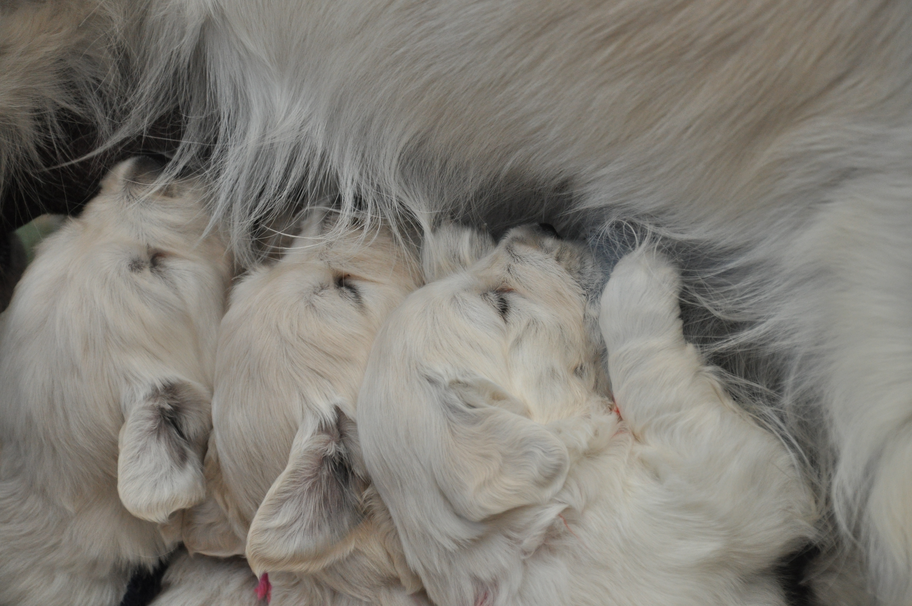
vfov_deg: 8.7
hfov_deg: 13.1
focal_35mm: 158
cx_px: 456
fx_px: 3985
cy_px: 303
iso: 800
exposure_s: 1/60
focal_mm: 105
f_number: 5.6
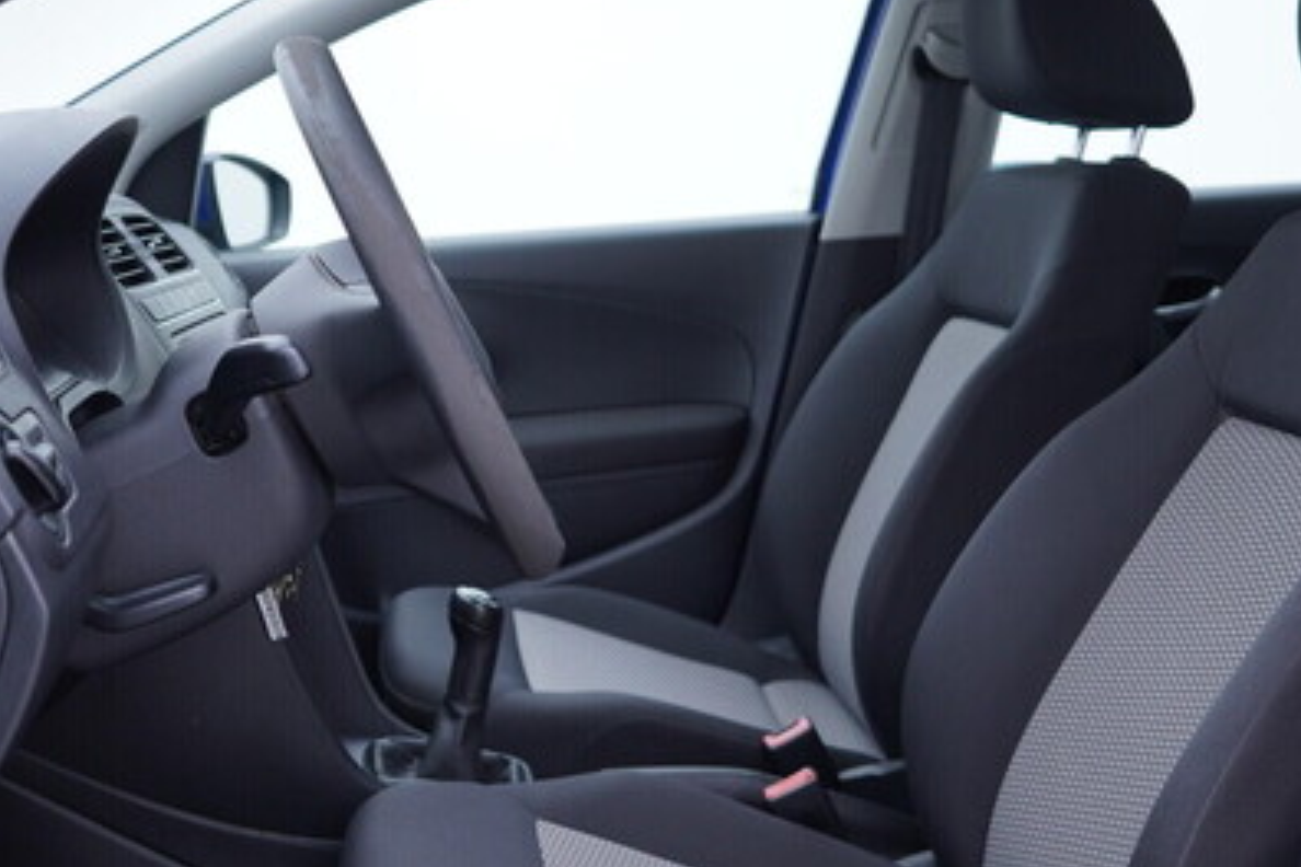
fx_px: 1807
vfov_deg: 27.0
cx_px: 532
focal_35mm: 50
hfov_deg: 39.5
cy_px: 481
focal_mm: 24
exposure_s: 1/40
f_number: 2.8
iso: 125
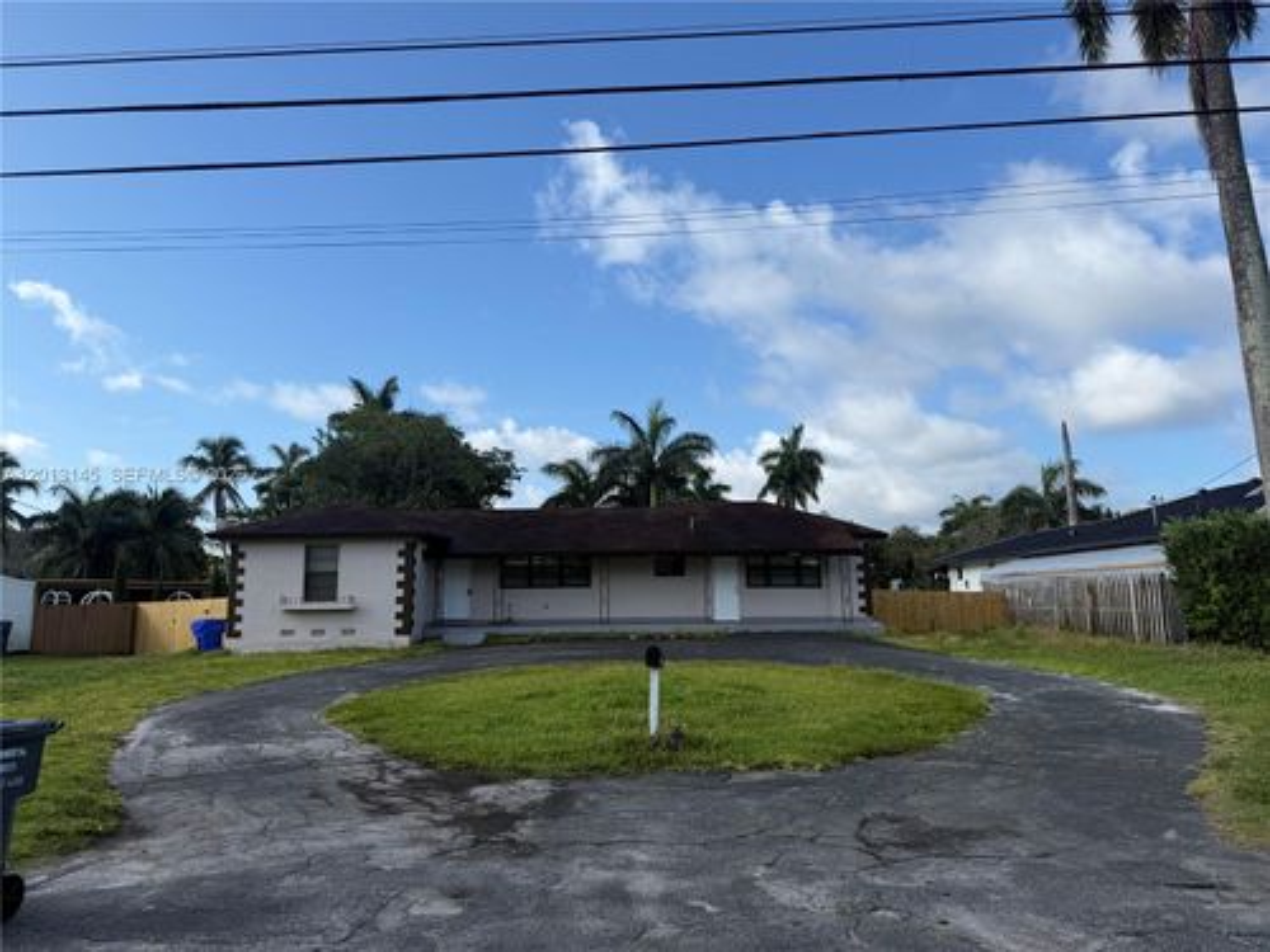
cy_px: 476
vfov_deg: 56.8
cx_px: 635
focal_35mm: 24
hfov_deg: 71.6
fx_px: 881
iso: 80
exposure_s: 1/4405
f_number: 1.78
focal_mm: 6.76
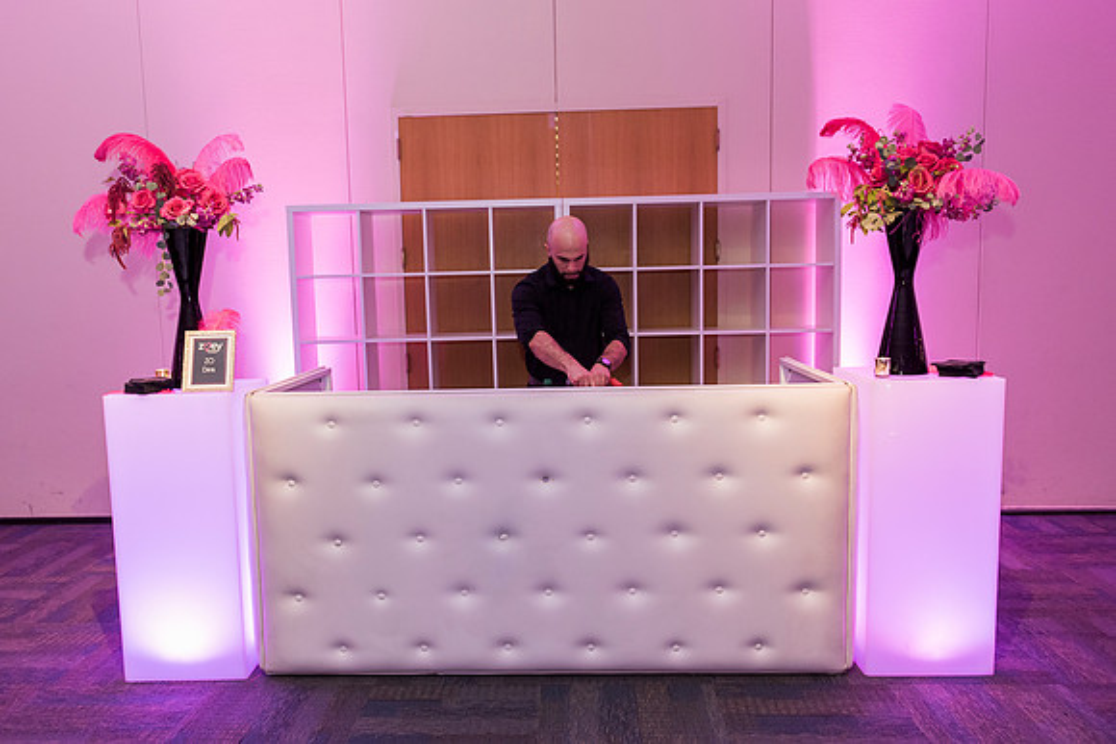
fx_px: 914
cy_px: 374
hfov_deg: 62.8
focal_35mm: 29
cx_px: 537
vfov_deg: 44.3
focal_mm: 28
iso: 1600
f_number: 3.2
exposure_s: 1/60
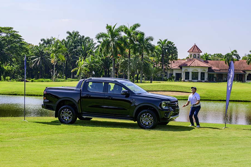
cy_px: 79
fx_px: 530
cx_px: 130
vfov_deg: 17.9
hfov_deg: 26.6
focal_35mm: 76
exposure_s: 1/500
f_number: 9
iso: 220
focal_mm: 72
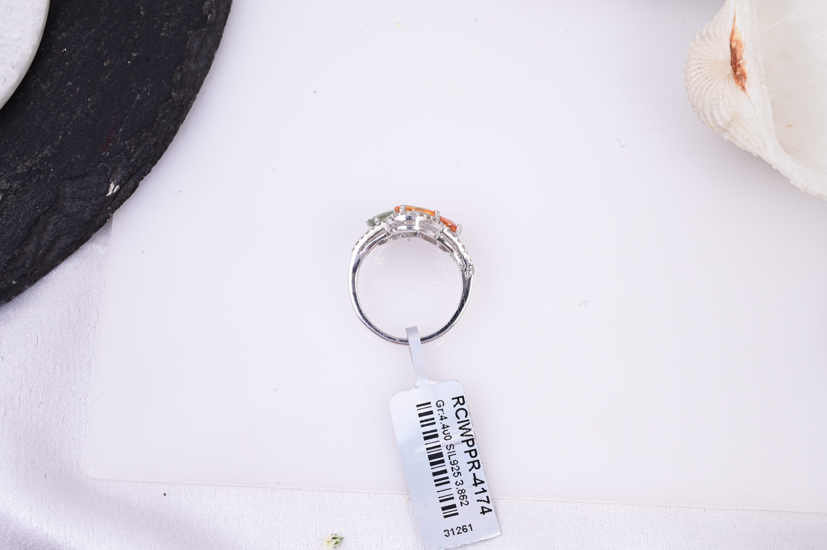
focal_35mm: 70
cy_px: 275
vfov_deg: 19.4
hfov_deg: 28.9
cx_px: 414
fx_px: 1607
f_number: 20
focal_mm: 70
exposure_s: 1/80
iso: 640
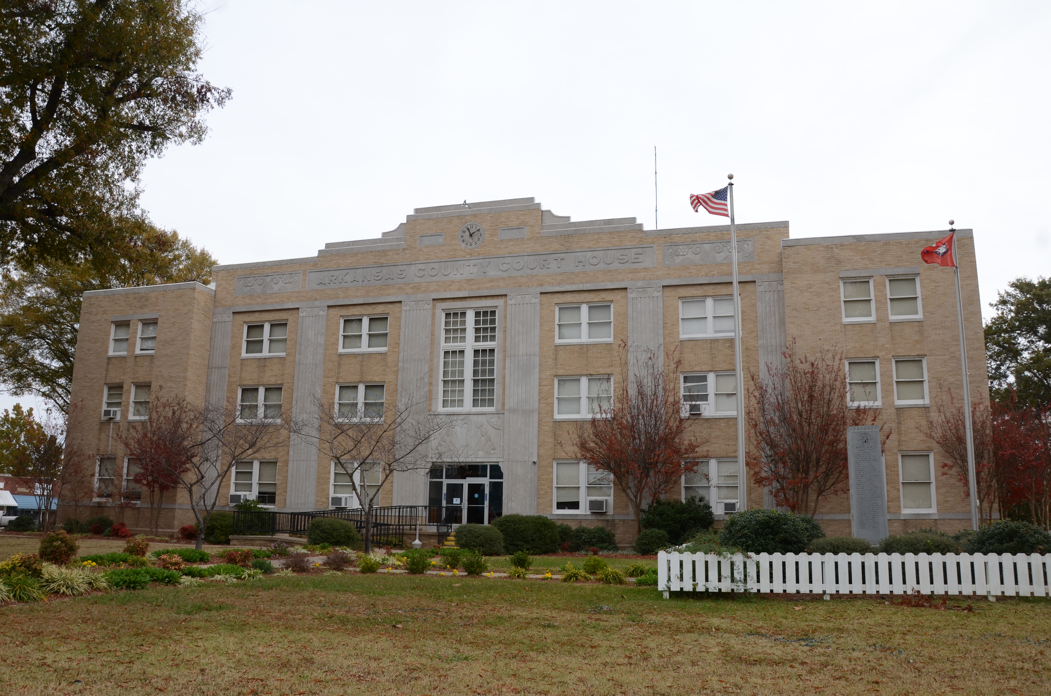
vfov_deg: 47.7
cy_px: 348
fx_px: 787
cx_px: 526
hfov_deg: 67.5
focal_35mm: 27
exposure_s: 1/320
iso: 200
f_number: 8
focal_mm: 18
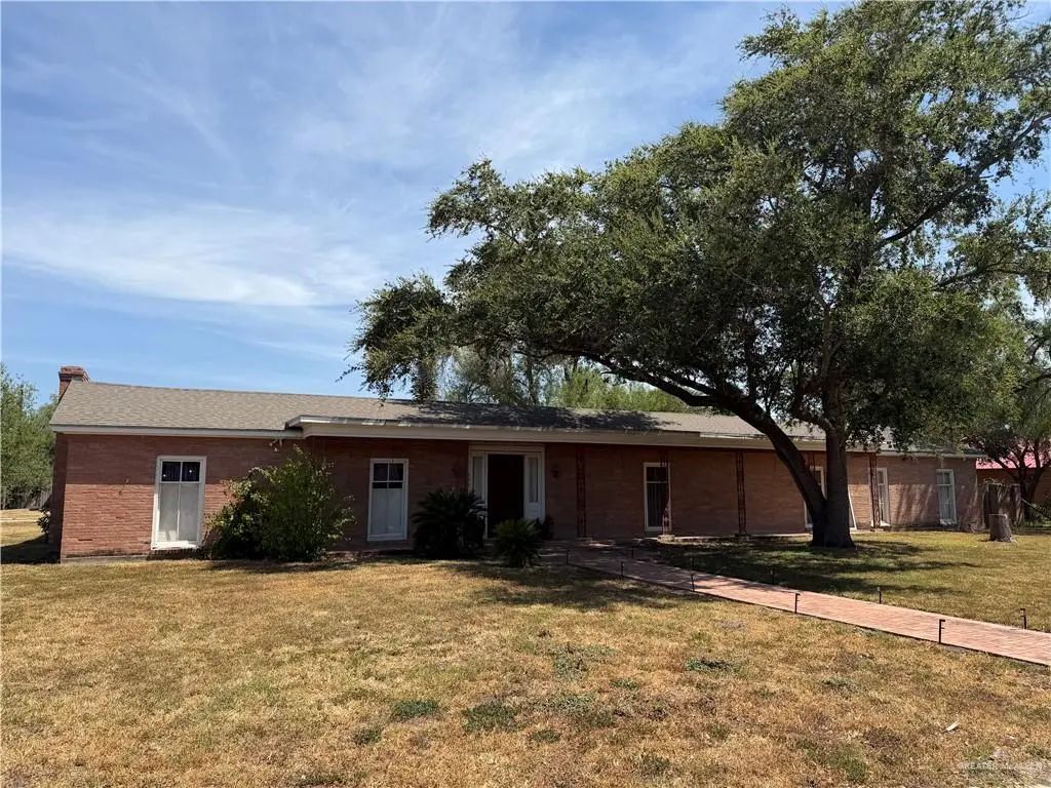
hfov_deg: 71.6
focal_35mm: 24
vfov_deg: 56.8
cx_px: 526
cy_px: 394
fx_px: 729
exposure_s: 1/4405
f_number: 1.78
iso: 80
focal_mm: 6.76
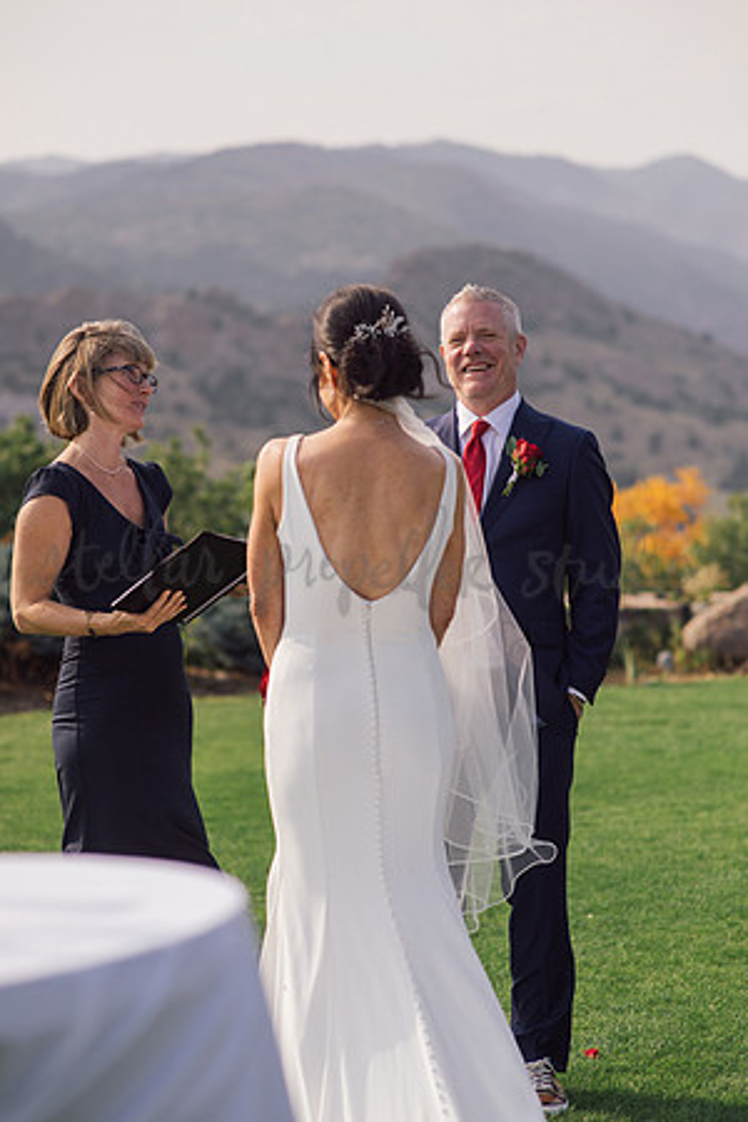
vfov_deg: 23.9
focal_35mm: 85
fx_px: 2649
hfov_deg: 16.1
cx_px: 374
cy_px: 561
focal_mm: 85
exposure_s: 1/2500
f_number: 2.8
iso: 160
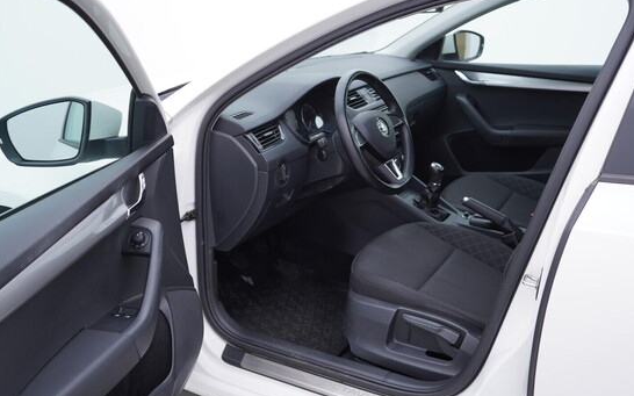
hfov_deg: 52.8
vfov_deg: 34.4
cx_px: 317
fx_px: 639
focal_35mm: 37
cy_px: 189
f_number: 3.2
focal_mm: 24
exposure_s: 1/50
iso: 125
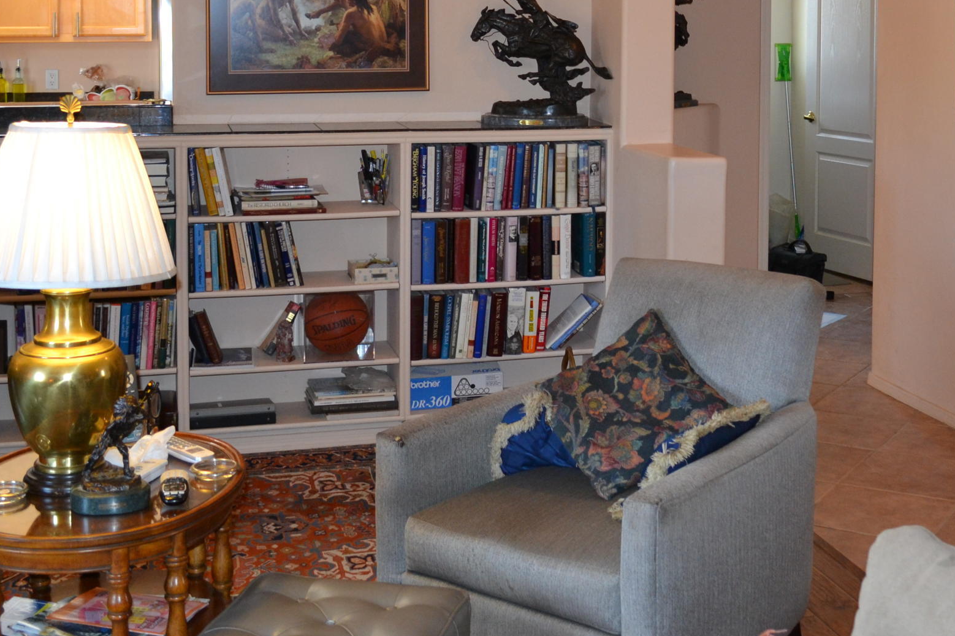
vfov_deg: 25.3
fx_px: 1379
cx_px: 636
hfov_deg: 37.8
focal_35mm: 52
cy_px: 76
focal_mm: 18
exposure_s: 1/60
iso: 640
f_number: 3.5
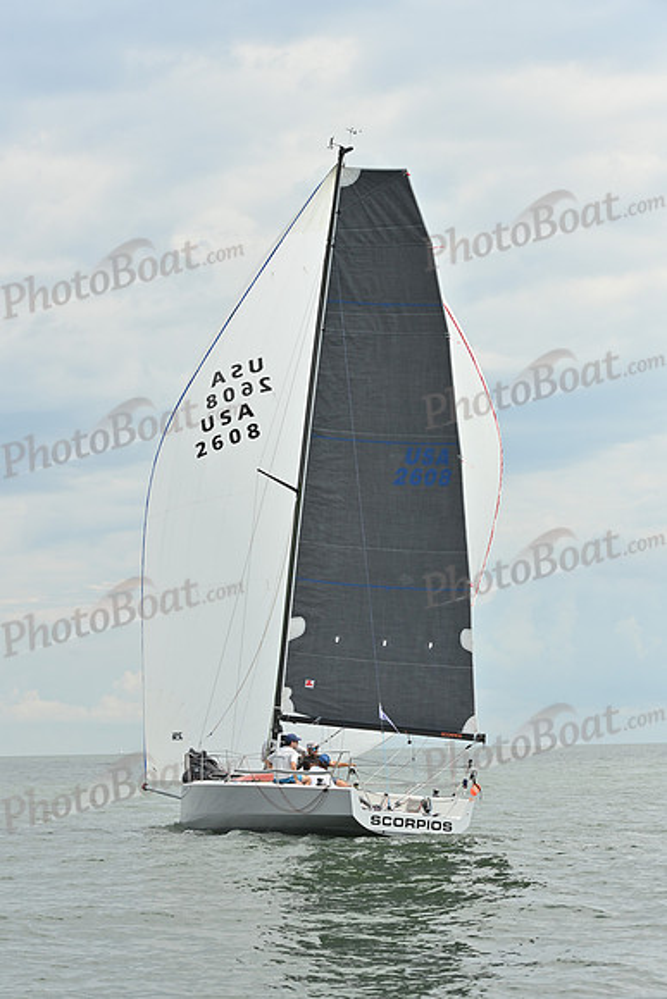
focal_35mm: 95
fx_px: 2638
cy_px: 500
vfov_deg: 21.5
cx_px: 334
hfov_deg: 14.4
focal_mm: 95
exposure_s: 1/1250
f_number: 8
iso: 320
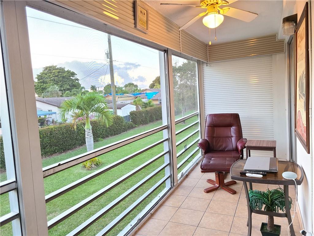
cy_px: 118
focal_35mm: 26
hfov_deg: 67.3
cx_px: 157
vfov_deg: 53.1
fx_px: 236
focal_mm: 5.4
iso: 320
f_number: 1.8
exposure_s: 1/39
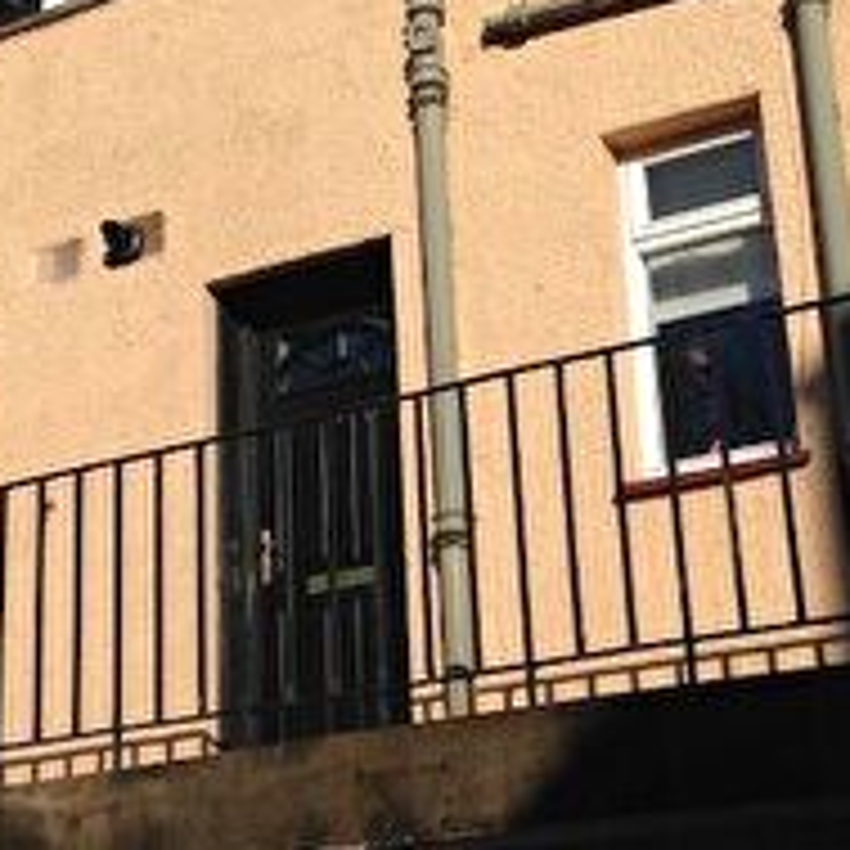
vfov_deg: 21.3
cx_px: 387
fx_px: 2250
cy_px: 308
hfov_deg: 21.4
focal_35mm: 81
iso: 50
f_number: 2.4
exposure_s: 1/3012
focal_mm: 4.12
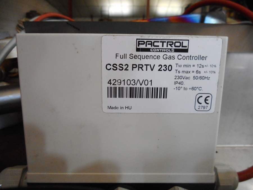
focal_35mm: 29
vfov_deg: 48.2
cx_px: 126
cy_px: 95
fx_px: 212
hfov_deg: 61.7
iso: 400
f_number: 4
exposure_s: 1/10
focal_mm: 5.2
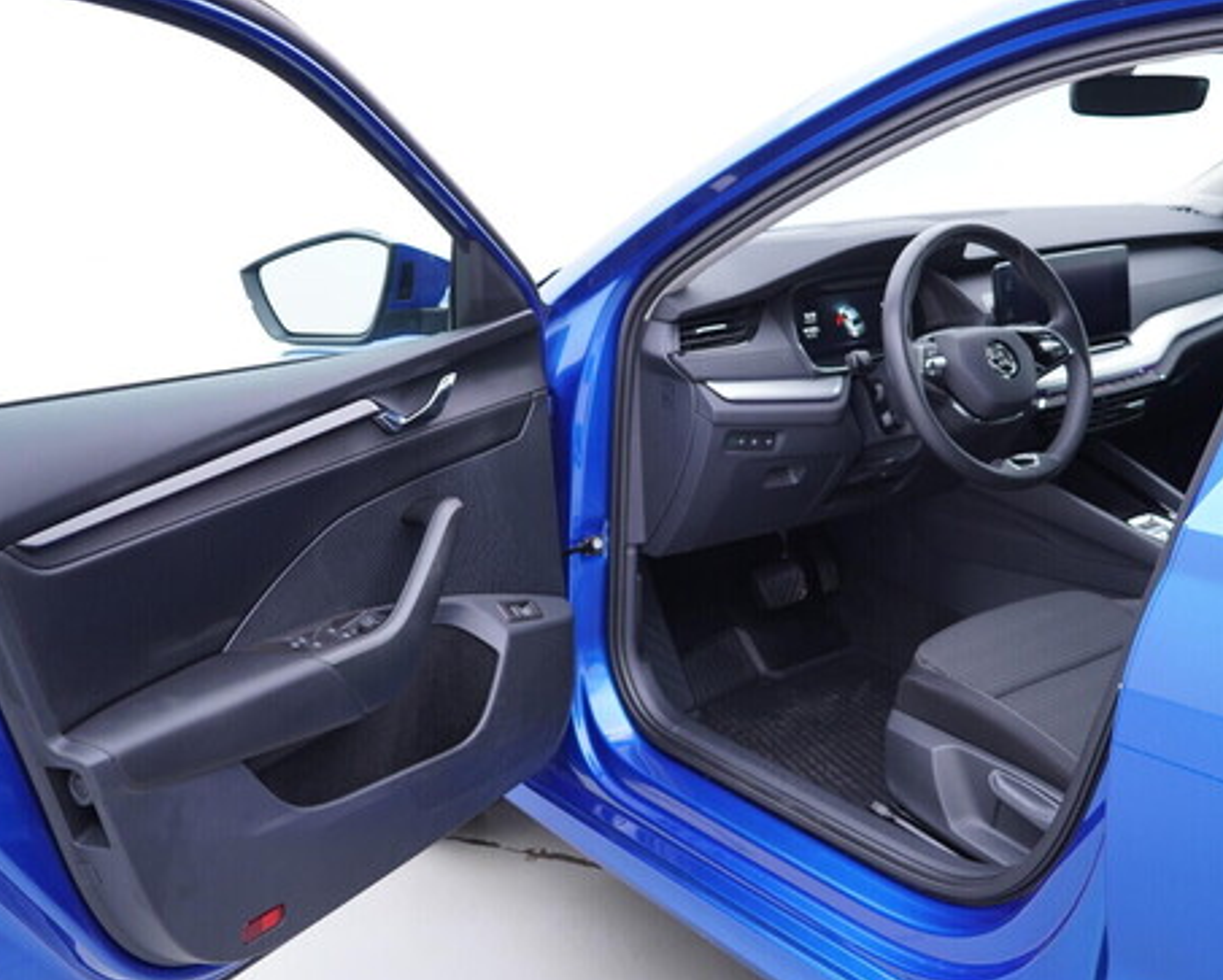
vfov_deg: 36.5
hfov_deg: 44.7
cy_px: 493
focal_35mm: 41
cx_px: 656
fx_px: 1485
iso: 200
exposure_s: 1/40
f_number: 2.8
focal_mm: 24
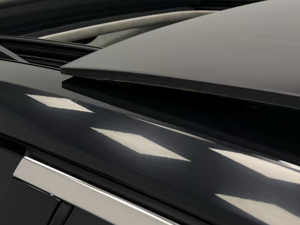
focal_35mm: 63
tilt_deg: -9.1
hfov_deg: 28.6
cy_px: -12
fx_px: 546
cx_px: -7
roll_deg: -0.6
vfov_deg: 22.2
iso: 50
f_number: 1.78
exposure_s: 1/124
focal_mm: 6.76
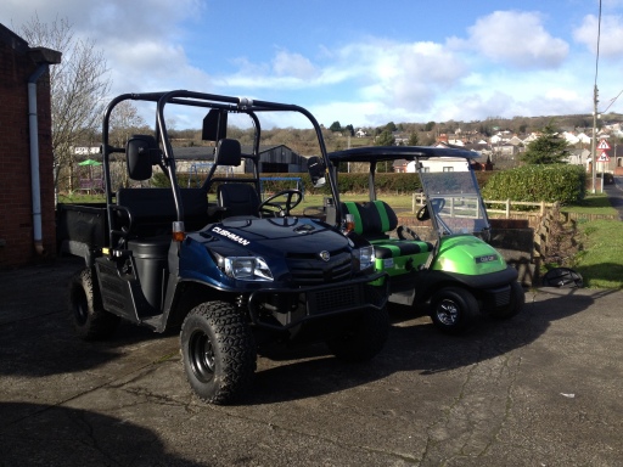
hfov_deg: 52.6
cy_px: 234
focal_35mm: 35
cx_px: 312
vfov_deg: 40.7
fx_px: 630
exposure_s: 1/1042
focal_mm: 4.28
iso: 50
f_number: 2.4
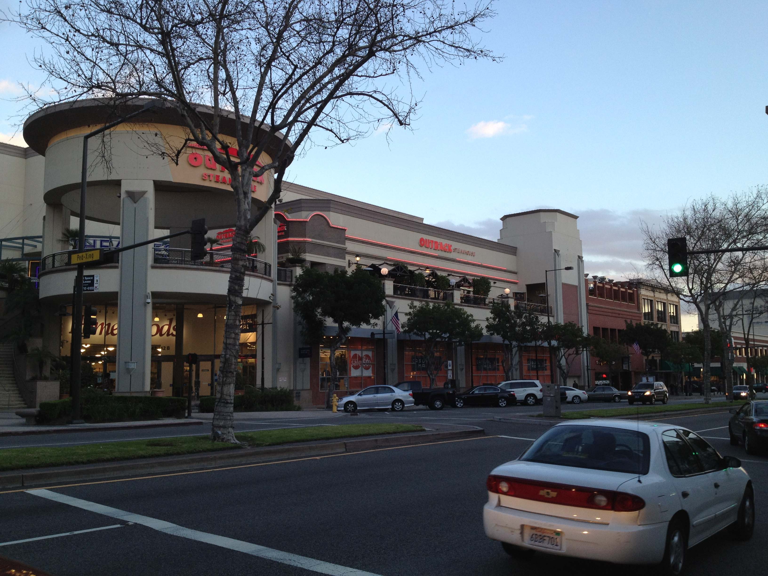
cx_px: 384
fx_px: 777
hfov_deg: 52.6
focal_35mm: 35
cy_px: 288
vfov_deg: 40.7
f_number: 2.4
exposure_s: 1/160
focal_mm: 4.28
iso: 64
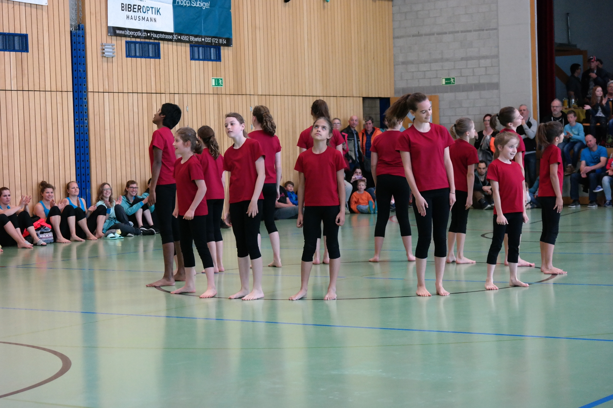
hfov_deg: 24.5
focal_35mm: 83
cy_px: 204
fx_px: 1413
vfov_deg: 16.4
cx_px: 306
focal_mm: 54
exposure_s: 1/125
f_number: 4.5
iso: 1600
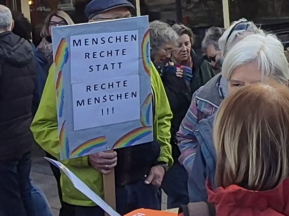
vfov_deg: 17.4
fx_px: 701
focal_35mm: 84
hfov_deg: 22.1
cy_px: 30
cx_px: 314
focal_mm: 2.2
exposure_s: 1/806
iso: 50
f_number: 2.2
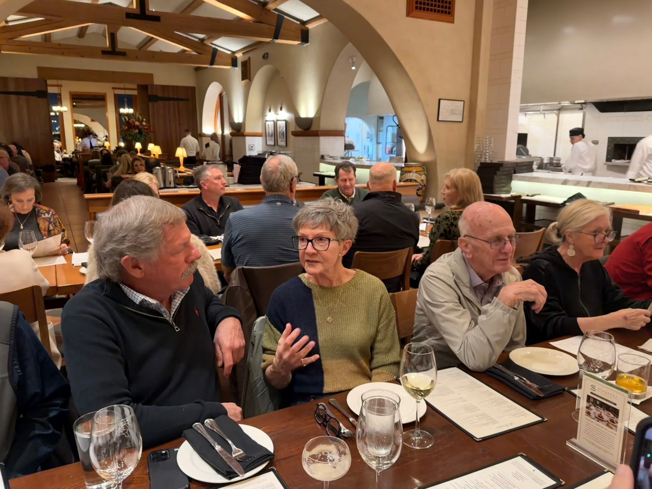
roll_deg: +0.3
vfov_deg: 56.8
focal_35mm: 24
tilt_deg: -13.1
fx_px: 452
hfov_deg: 71.6
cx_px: 326
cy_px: 244
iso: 1000
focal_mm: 6.76
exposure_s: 1/40
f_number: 1.78
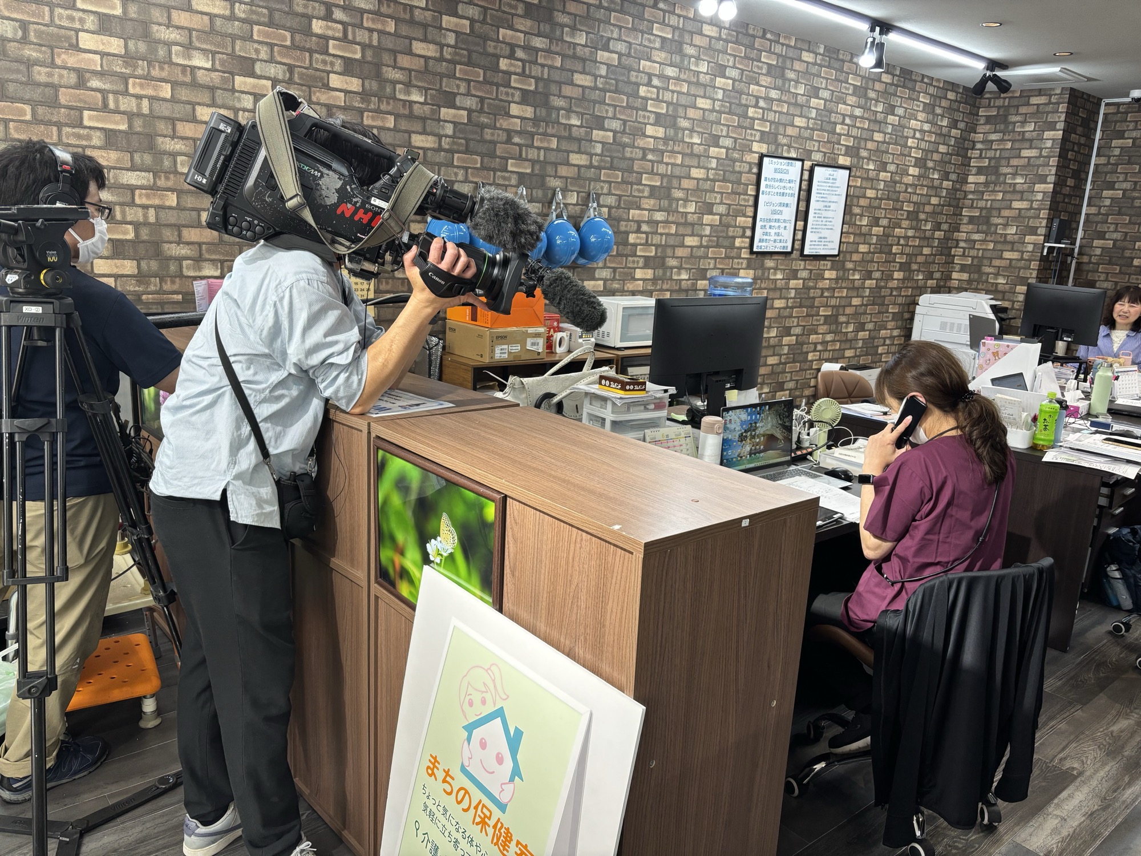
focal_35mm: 26
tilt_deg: -13.4
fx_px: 857
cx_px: 570
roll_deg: -3.4
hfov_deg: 67.3
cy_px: 428
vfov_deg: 53.1
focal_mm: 5.96
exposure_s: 1/50
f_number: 1.6
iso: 125
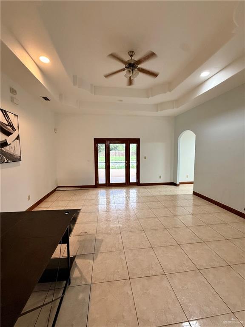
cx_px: 122
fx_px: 132
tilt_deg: -4.2
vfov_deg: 102.1
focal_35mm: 14
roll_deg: +0.0
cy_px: 164
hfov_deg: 85.7
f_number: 2.2
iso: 250
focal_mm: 2.22
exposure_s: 1/60
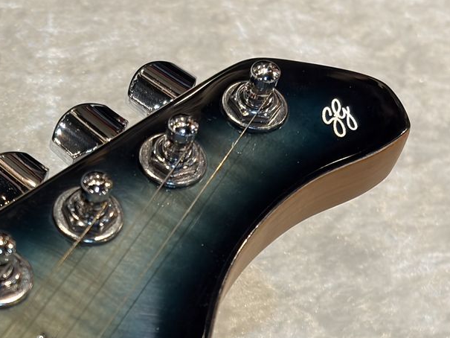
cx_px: 40
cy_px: 332
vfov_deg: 13.3
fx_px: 1430
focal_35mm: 110
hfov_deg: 17.6
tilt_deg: -51.3
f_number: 1.6
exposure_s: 1/60
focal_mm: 5.96
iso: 80
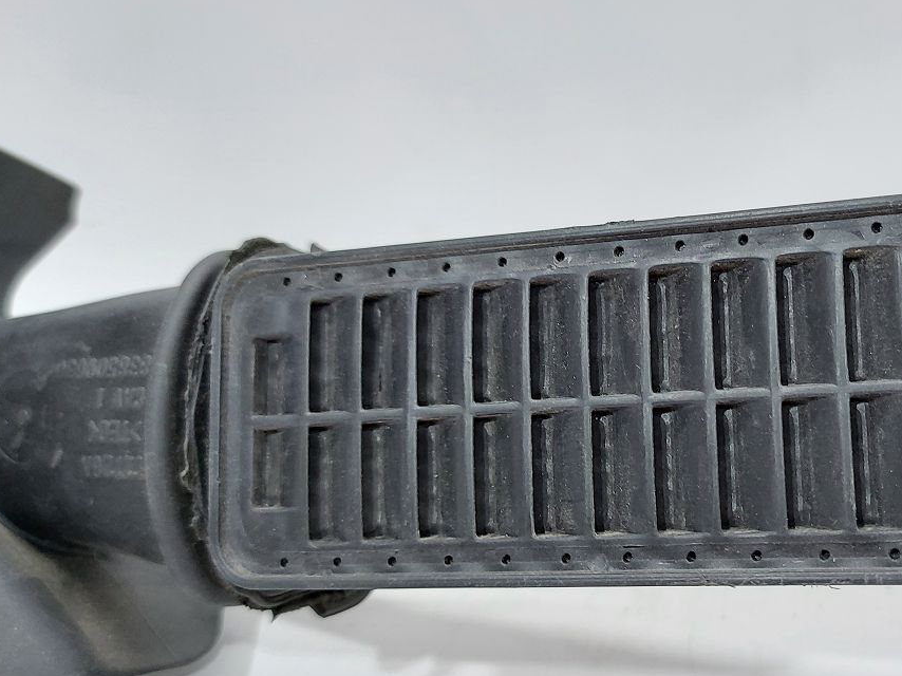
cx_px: 670
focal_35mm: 39
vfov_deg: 36.8
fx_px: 1016
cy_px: 359
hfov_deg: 46.3
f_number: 1.8
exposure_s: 1/50
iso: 125
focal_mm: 5.23
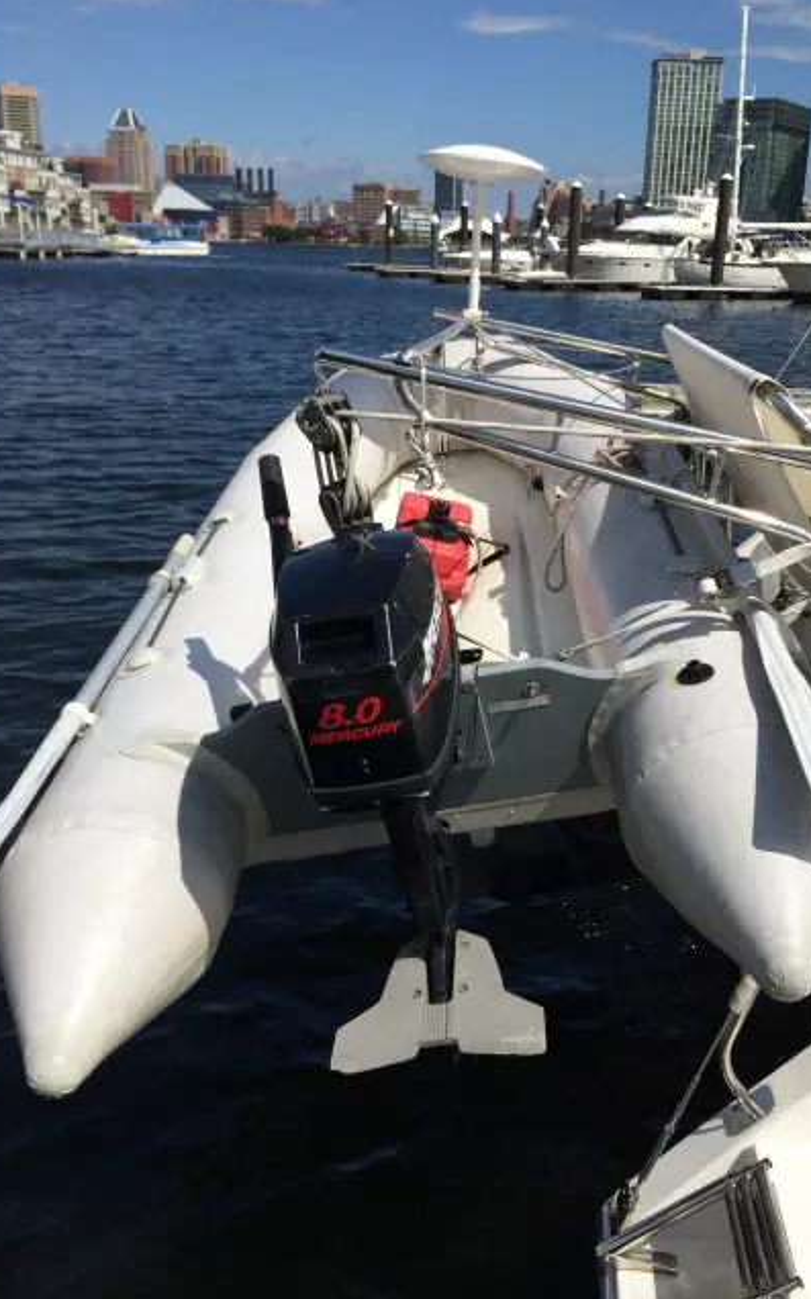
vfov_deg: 59.7
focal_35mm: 32
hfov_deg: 39.3
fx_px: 1133
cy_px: 647
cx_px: 462
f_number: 2.2
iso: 40
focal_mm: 4.12
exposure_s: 1/4566
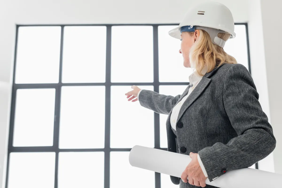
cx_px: 141
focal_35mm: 50
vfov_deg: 27.0
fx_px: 392
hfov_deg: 39.6
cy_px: 94
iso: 400
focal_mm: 50
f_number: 4.5
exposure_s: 1/160
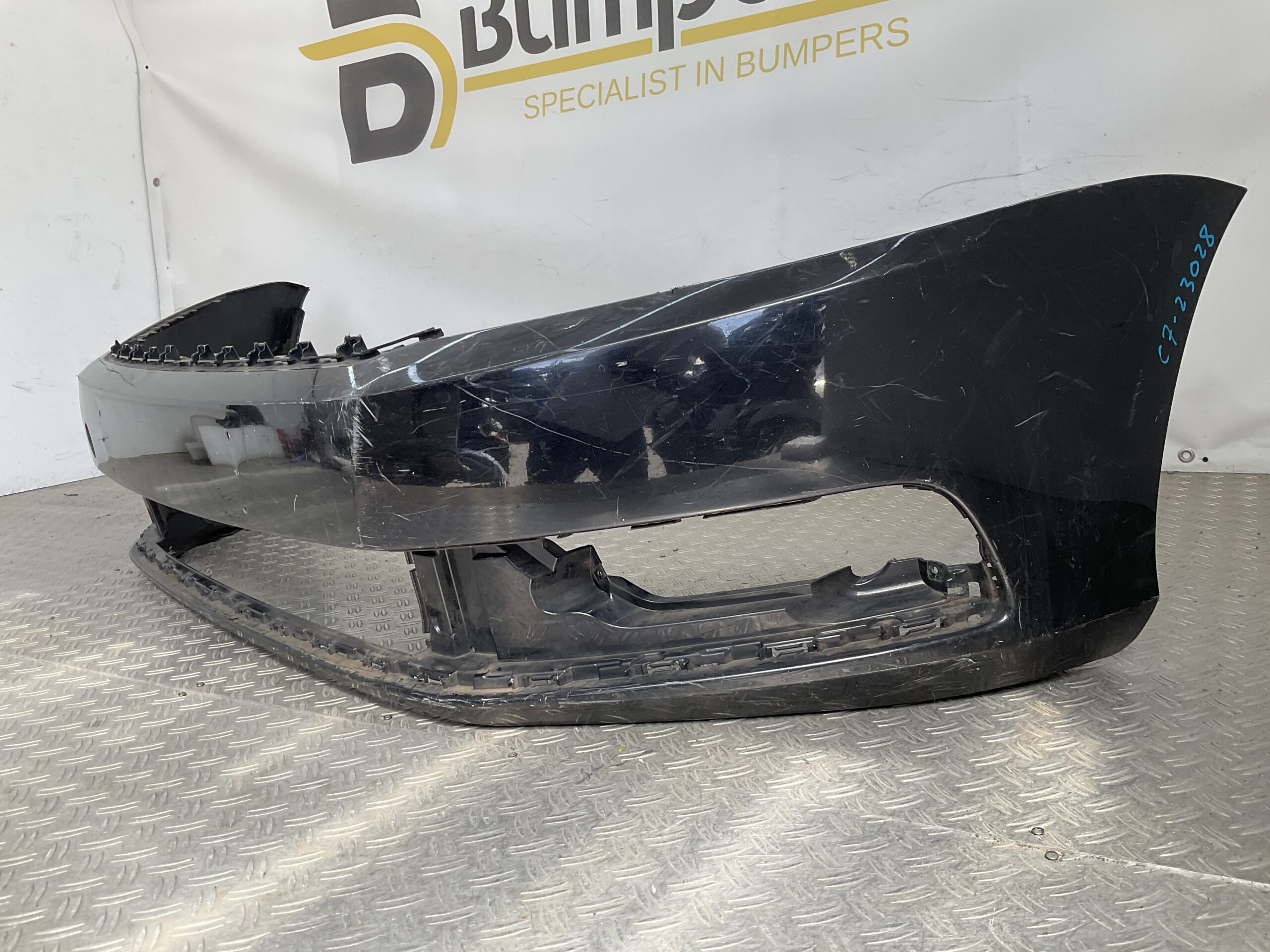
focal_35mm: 29
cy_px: 476
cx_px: 635
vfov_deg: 48.2
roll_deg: +4.5
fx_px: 1064
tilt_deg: -13.2
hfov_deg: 61.7
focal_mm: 3
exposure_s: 1/307
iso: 16
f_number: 1.8
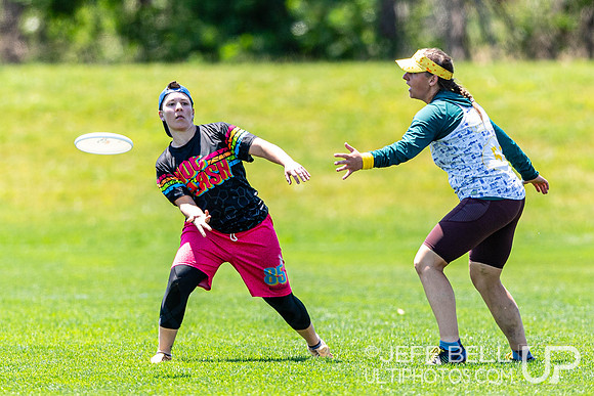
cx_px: 307
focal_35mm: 852
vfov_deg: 1.6
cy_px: 177
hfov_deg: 2.4
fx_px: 14059
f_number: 2.8
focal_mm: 400
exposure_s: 1/2500
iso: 320
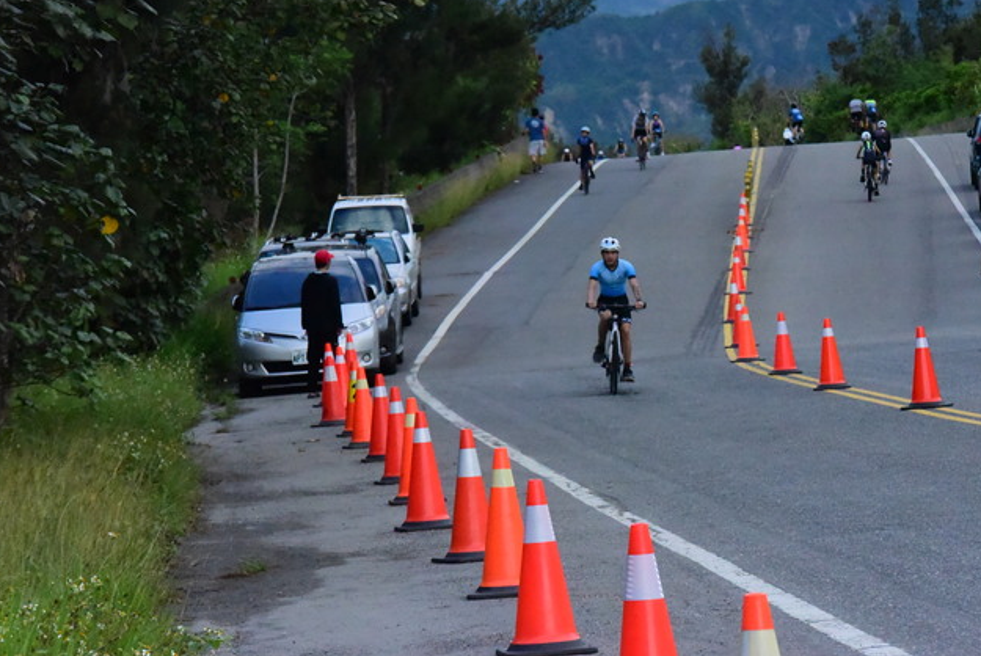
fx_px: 5782
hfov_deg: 9.7
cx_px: 595
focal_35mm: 212
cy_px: 263
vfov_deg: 6.5
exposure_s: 1/4000
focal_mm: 170
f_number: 14
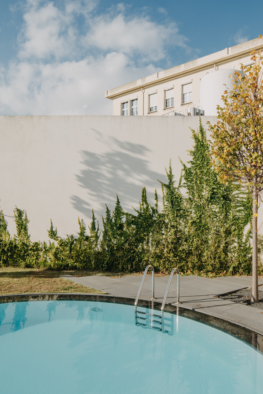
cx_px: 132
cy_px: 197
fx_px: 307
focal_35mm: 28
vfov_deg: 65.5
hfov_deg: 46.4
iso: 200
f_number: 9
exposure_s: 1/500
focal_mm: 19
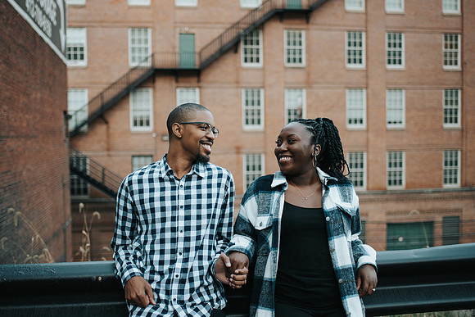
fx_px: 553
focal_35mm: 42
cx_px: 220
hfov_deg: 46.4
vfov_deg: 32.0
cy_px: 167
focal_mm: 35
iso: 320
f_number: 1.8
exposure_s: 1/640
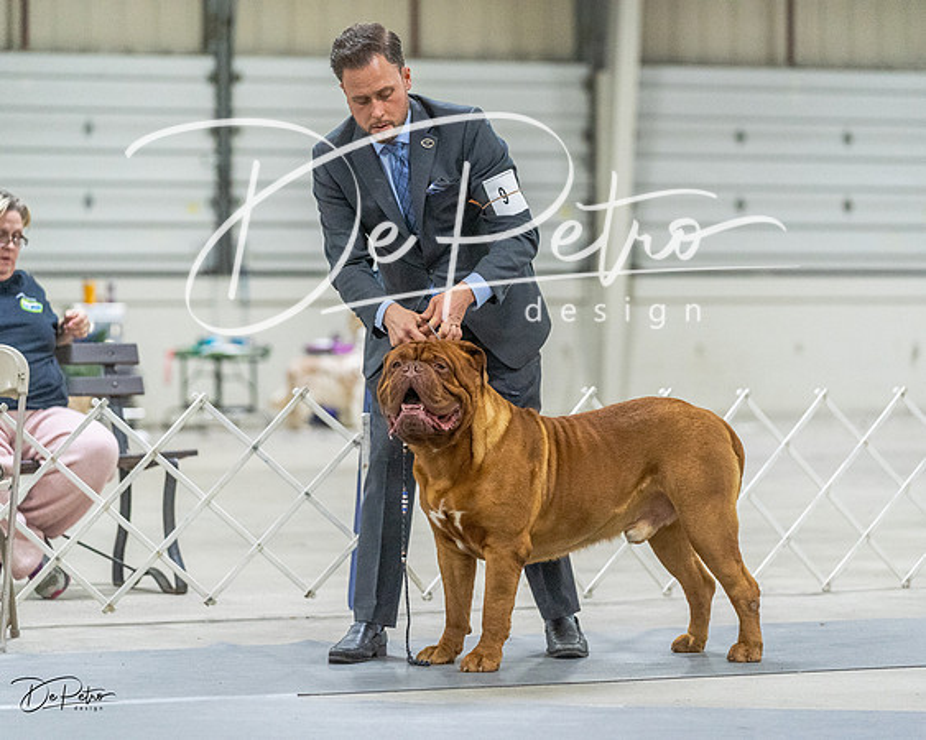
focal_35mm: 145
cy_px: 370
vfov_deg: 10.6
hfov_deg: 13.3
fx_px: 3980
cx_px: 463
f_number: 3.2
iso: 6400
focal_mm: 129
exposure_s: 1/320
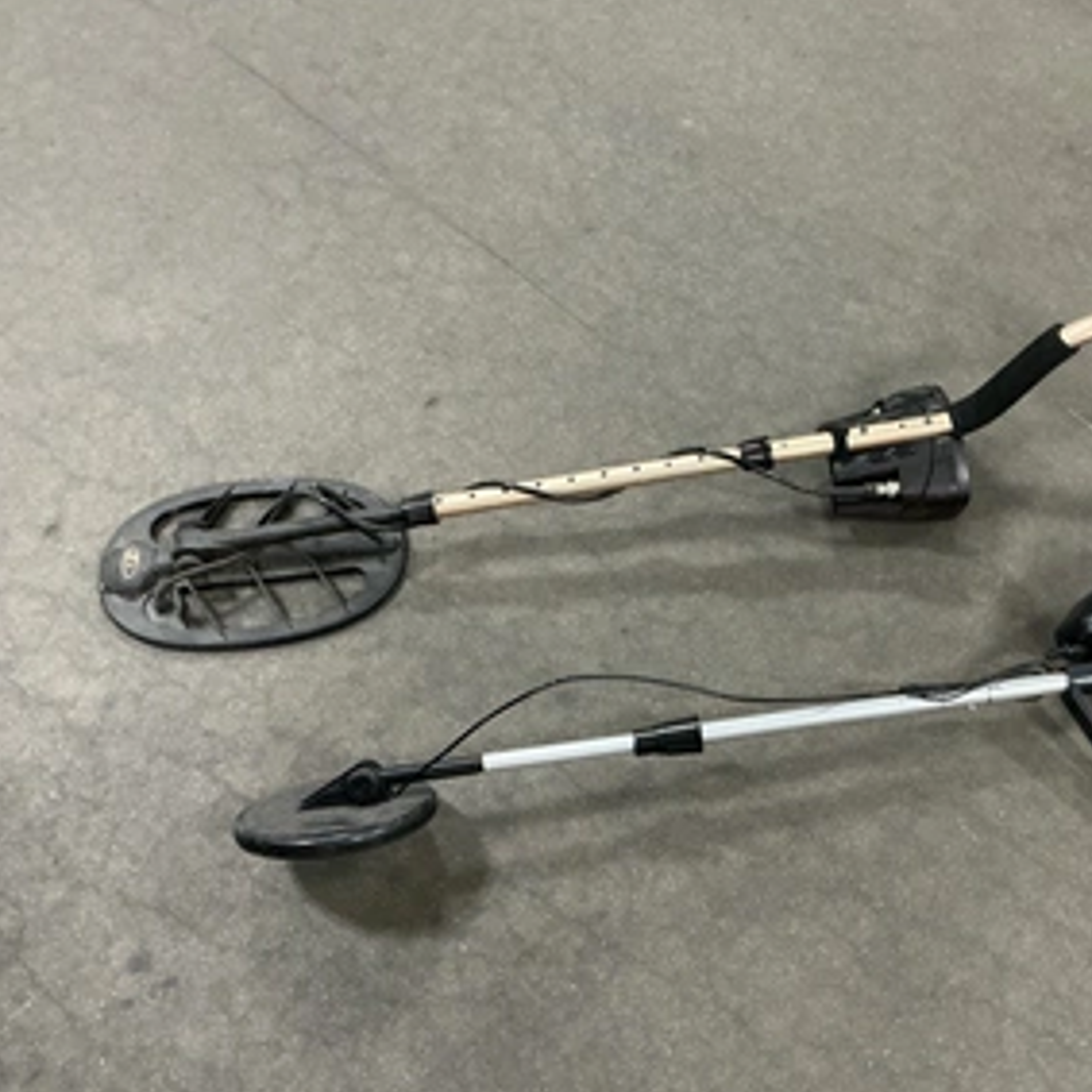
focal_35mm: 35
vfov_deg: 47.2
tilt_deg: -60.1
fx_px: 1249
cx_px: 733
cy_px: 529
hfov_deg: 46.4
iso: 250
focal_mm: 3
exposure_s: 1/40
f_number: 1.8
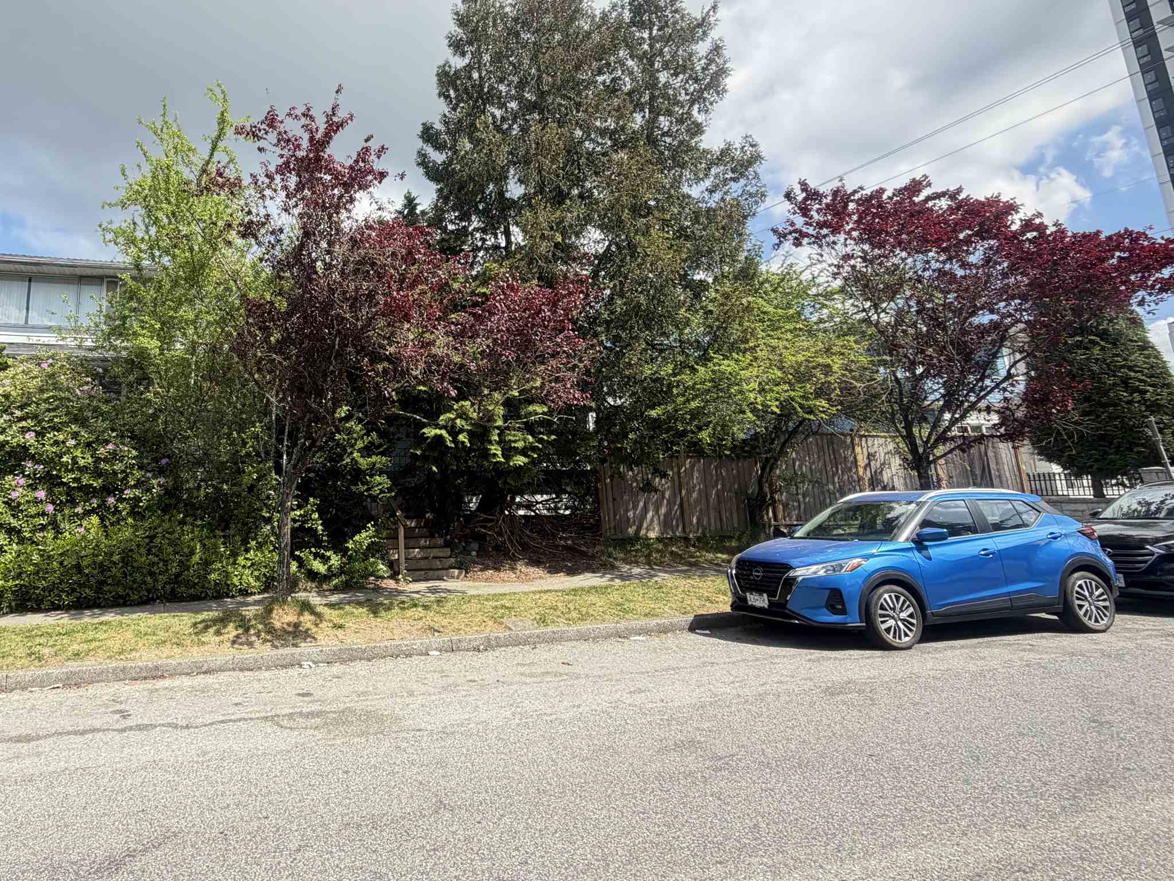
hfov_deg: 75.3
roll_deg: +0.3
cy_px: 349
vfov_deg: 62.8
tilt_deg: +14.4
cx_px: 349
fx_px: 712
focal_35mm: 21
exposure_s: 1/502
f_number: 2.2
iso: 50
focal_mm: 2.22
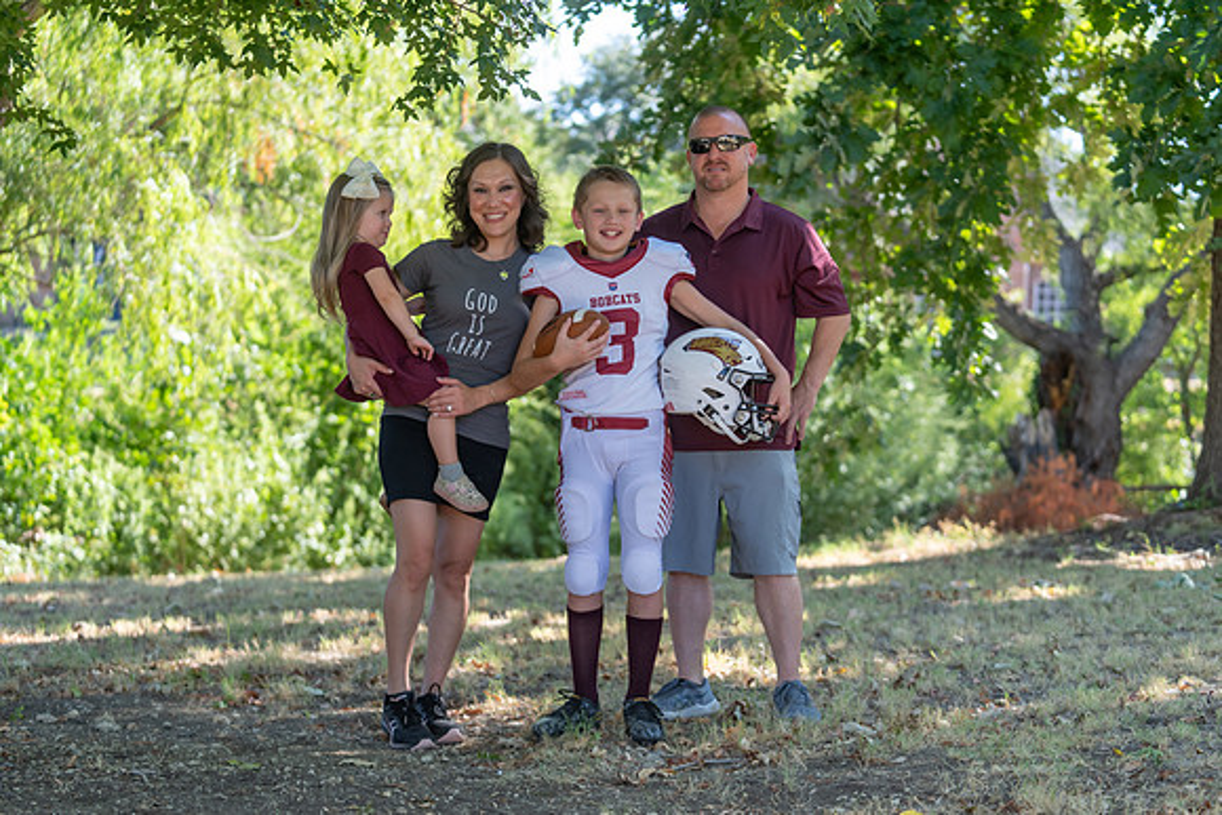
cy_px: 408
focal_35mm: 70
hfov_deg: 28.8
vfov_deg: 19.5
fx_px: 2377
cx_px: 611
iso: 160
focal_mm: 70
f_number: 2.8
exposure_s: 1/320
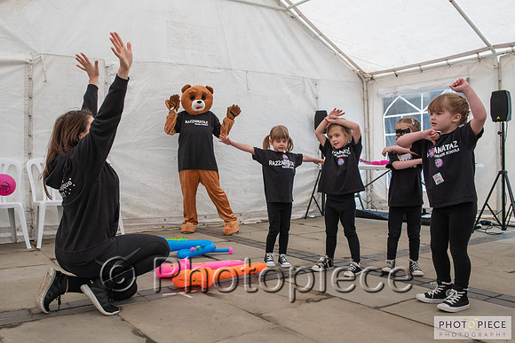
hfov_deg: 54.7
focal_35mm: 34
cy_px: 181
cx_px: 209
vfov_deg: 38.4
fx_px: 494
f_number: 6.3
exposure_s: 1/250
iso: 560
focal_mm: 29
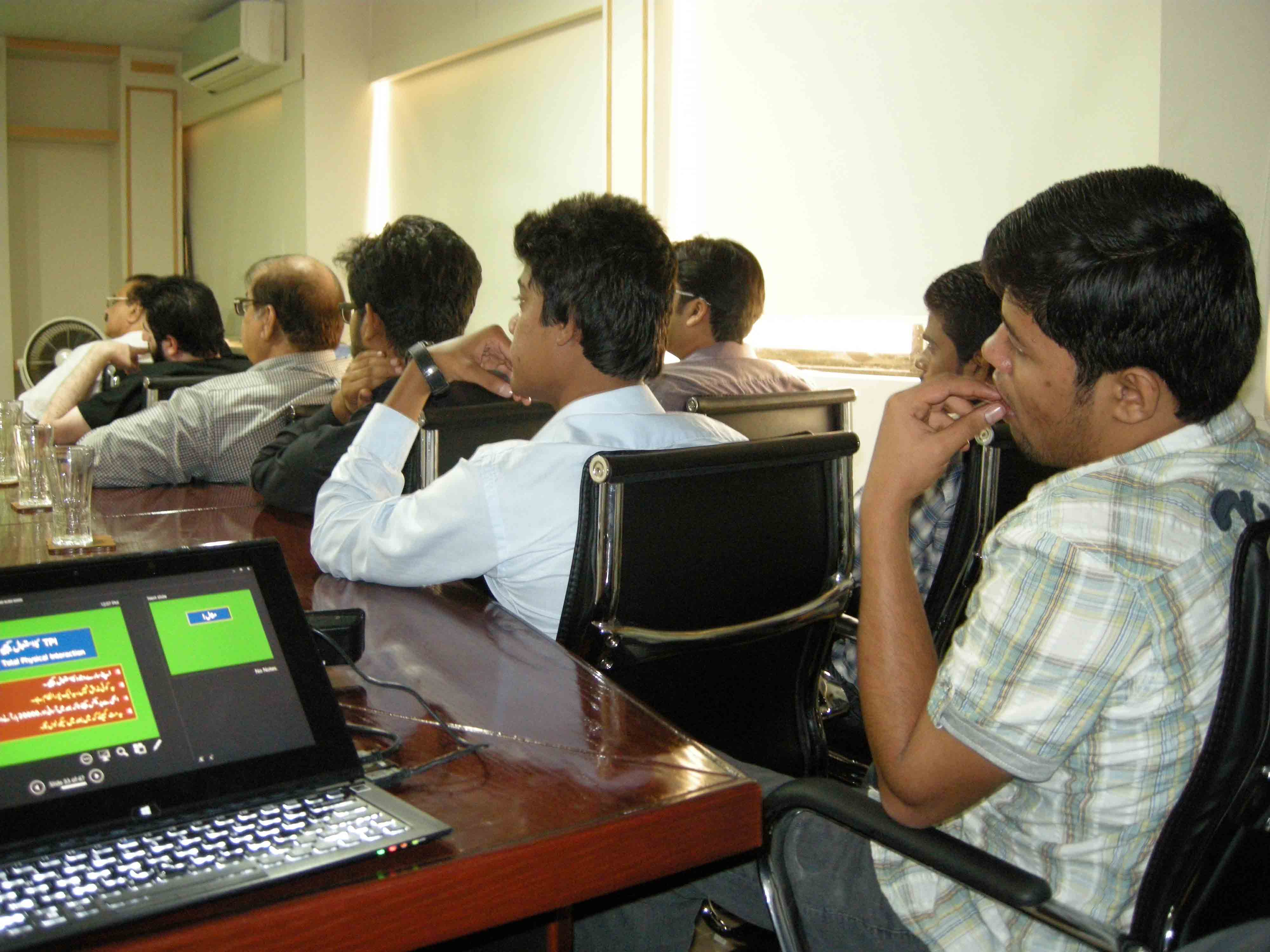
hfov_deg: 52.6
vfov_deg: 40.7
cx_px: 635
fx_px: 1284
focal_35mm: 35
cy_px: 476
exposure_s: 1/8
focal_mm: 7.5
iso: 400
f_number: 2.7
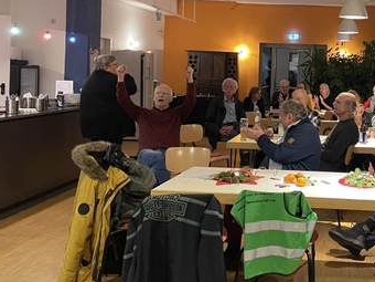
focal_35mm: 49
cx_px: 329
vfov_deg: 29.4
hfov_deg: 36.8
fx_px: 531
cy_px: 90
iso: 250
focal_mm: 4.2
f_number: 1.6
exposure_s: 1/50
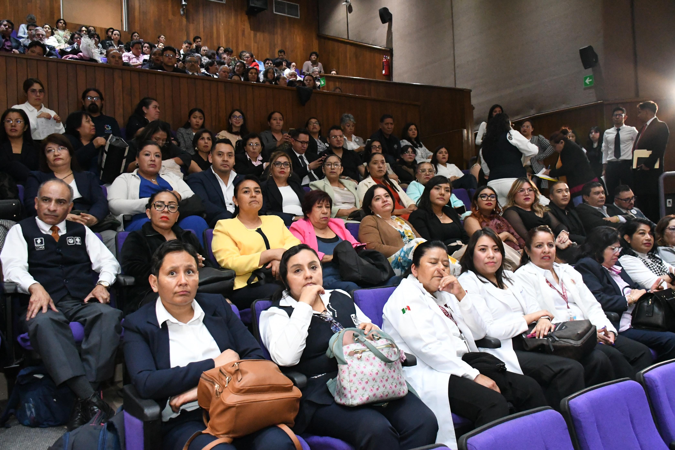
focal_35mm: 30
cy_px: 225
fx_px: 562
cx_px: 338
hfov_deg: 61.9
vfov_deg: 43.6
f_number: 4.5
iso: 10000
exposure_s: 1/100
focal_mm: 20
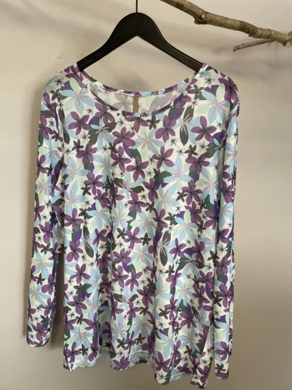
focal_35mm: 26
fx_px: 293
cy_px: 195
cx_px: 146
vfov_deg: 67.3
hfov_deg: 53.0
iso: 100
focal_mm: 4.2
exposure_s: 1/50
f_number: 1.6
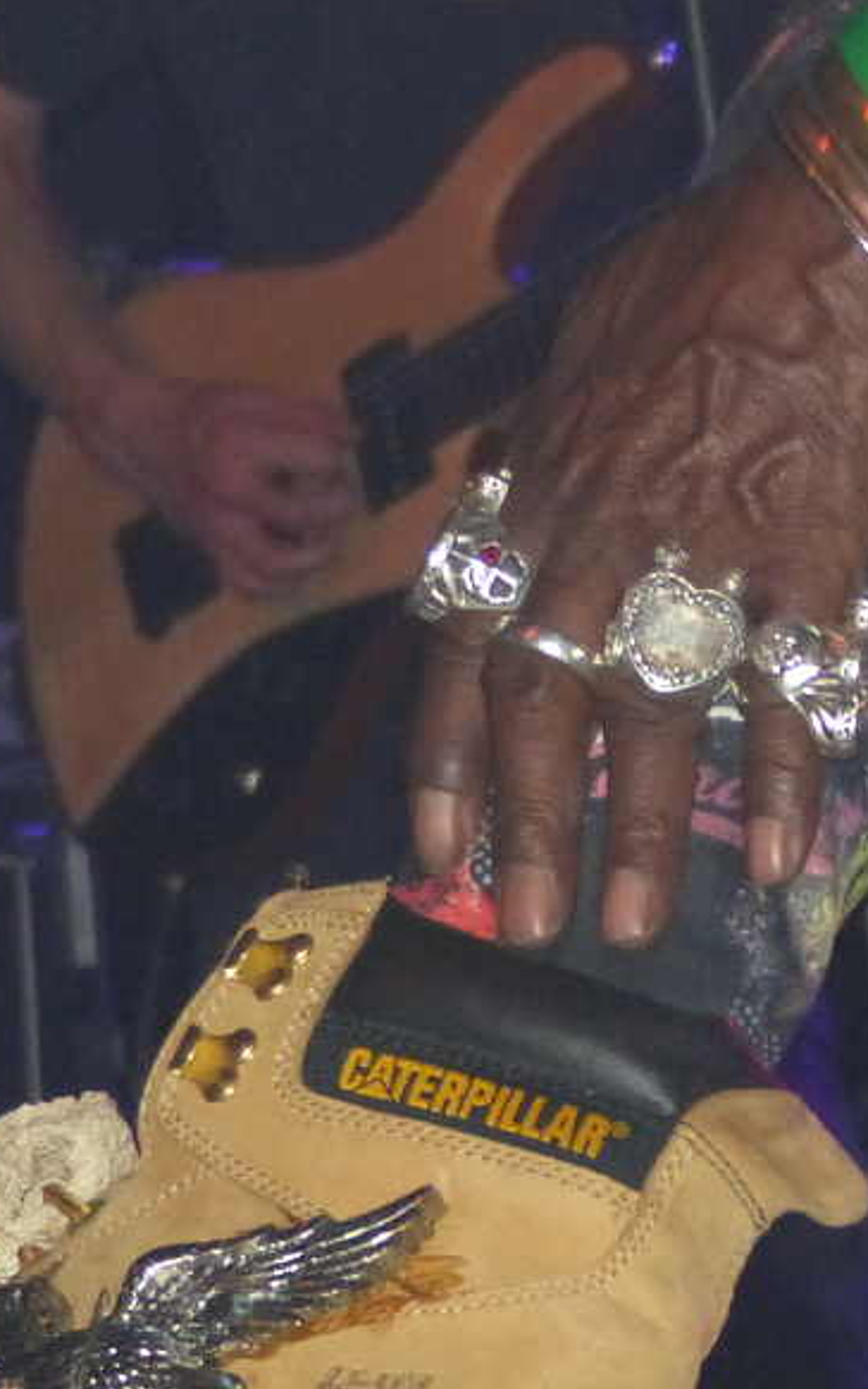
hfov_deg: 6.7
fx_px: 7377
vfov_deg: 10.7
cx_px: 290
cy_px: 979
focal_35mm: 195
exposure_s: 1/160
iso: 400
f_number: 2.8
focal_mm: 19.2
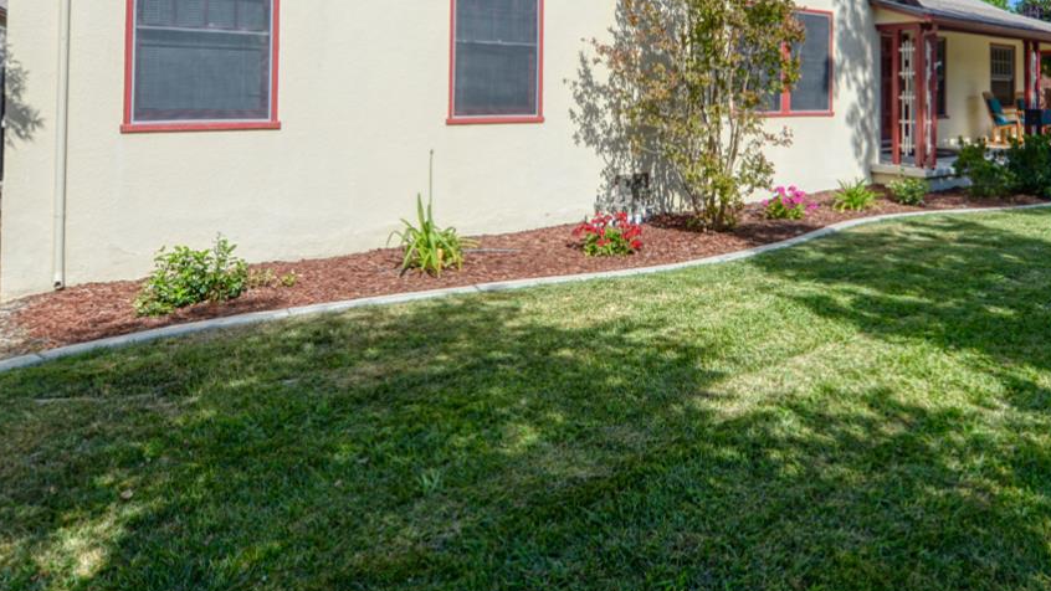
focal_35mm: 26
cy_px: 94
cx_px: 663
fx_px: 725
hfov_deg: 70.6
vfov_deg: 41.9
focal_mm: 14
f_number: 10
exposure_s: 1/800
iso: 400
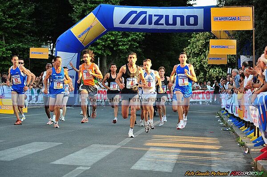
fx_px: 815
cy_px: 88
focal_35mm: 110
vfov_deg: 12.4
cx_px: 134
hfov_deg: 18.6
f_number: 4.8
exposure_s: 1/400
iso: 800
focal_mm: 110
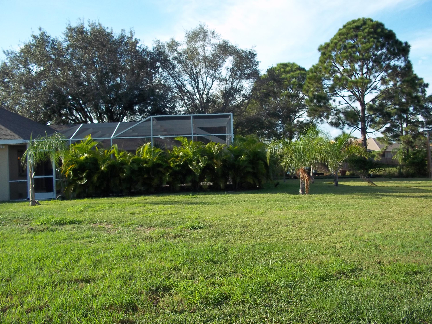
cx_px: 216
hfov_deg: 51.4
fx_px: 449
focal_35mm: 36
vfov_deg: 39.7
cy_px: 162
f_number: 8
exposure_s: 1/100
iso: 80
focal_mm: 6.5
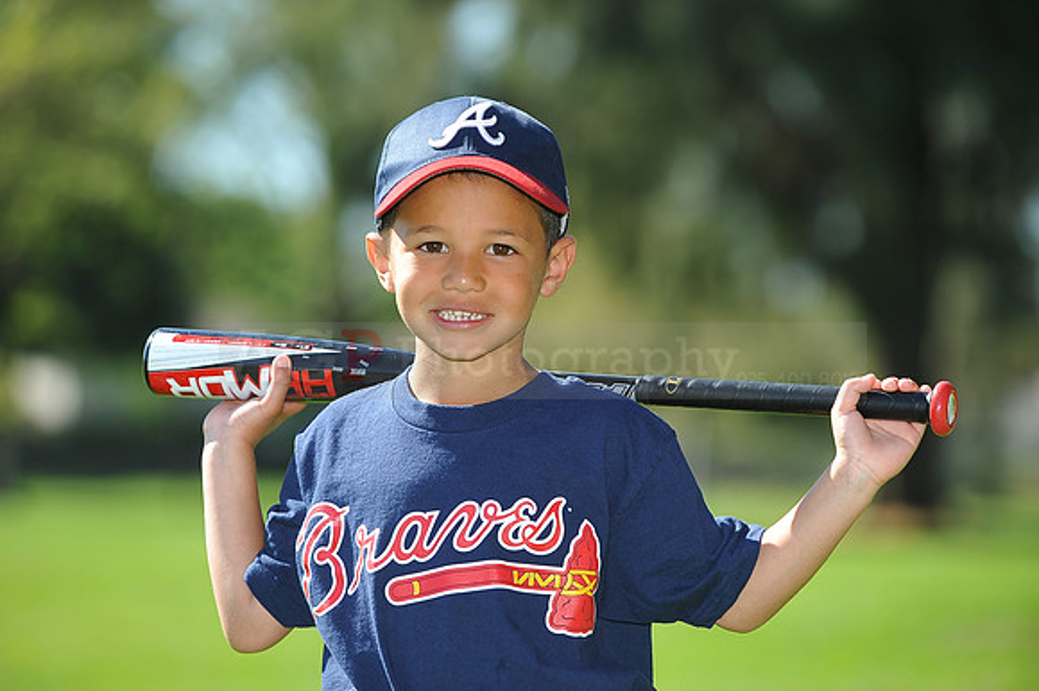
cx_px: 520
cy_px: 346
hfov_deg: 10.3
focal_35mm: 200
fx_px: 5769
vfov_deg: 6.9
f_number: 4.5
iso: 200
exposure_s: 1/640
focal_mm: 200
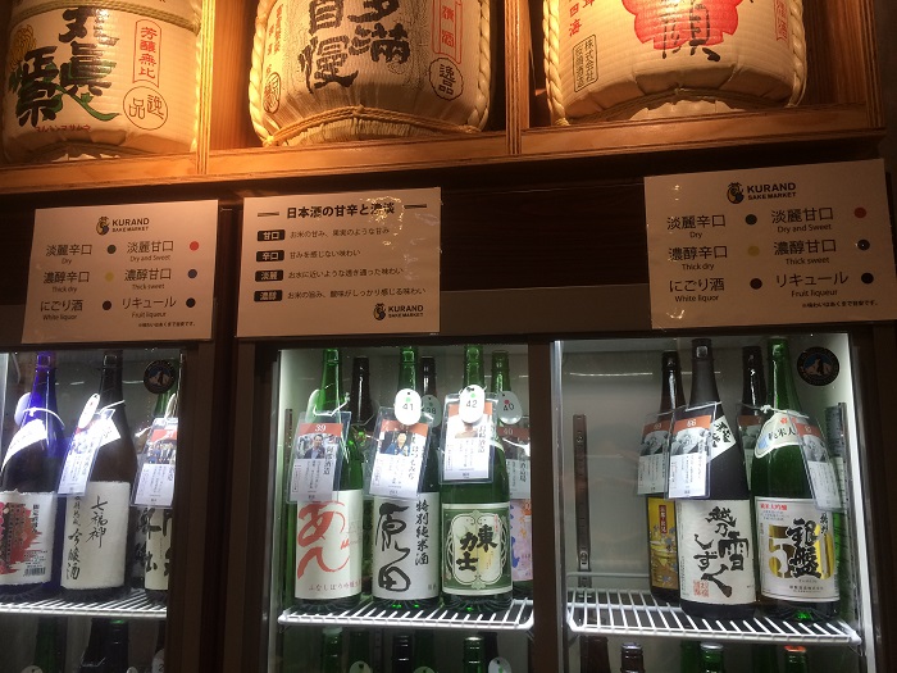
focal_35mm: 29
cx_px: 448
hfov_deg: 61.7
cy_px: 336
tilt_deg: +8.7
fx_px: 751
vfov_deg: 48.2
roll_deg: +0.2
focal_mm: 4.15
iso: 32
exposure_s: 1/30
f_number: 2.2
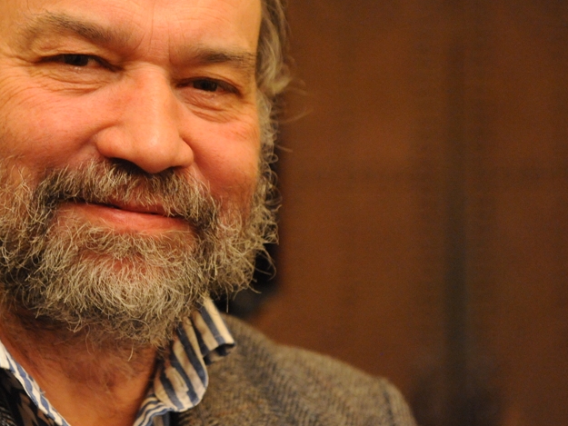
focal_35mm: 108
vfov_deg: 13.7
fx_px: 1772
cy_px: 119
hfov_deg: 18.1
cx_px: 160
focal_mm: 66
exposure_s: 1/30
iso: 6400
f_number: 3.2
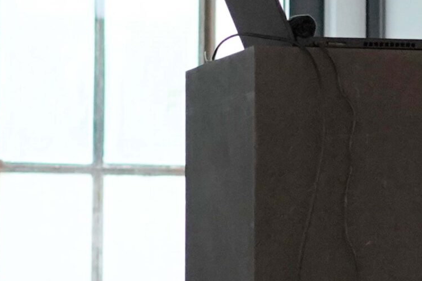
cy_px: -70
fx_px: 2192
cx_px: 714
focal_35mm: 187
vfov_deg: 7.3
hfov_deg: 10.5
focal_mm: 55
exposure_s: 1/160
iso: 1600
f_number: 4
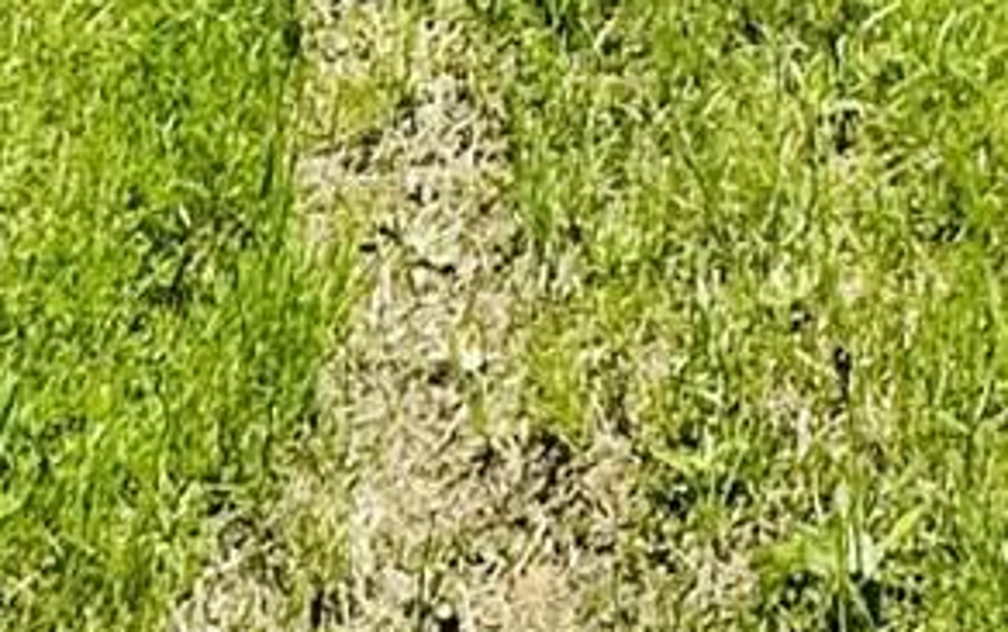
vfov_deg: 6.8
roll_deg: +0.4
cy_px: -2300
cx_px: 846
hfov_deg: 17.6
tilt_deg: +6.1
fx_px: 3217
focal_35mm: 117
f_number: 2.2
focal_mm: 2.22
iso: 50
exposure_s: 1/7813
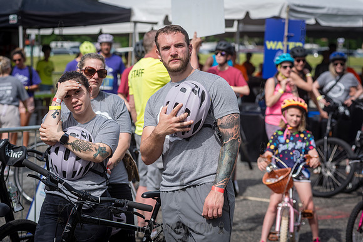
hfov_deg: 20.4
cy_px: 121
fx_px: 1009
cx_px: 182
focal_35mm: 100
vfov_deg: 13.7
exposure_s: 1/1600
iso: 250
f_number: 4.5
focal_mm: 100
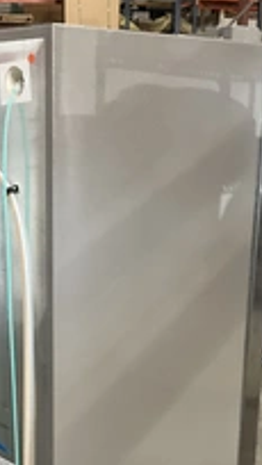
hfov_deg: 19.3
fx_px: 764
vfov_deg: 33.4
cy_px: 326
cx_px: 71
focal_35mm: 62
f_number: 1.8
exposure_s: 1/45
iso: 320
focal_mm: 3
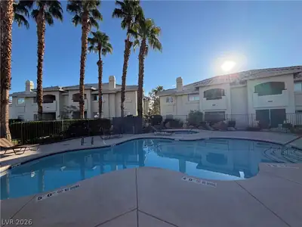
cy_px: 114
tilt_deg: +0.7
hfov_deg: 102.1
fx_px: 122
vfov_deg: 85.7
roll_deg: +1.9
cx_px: 151
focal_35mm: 14
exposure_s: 1/770
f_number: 2.2
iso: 32
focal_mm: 2.22
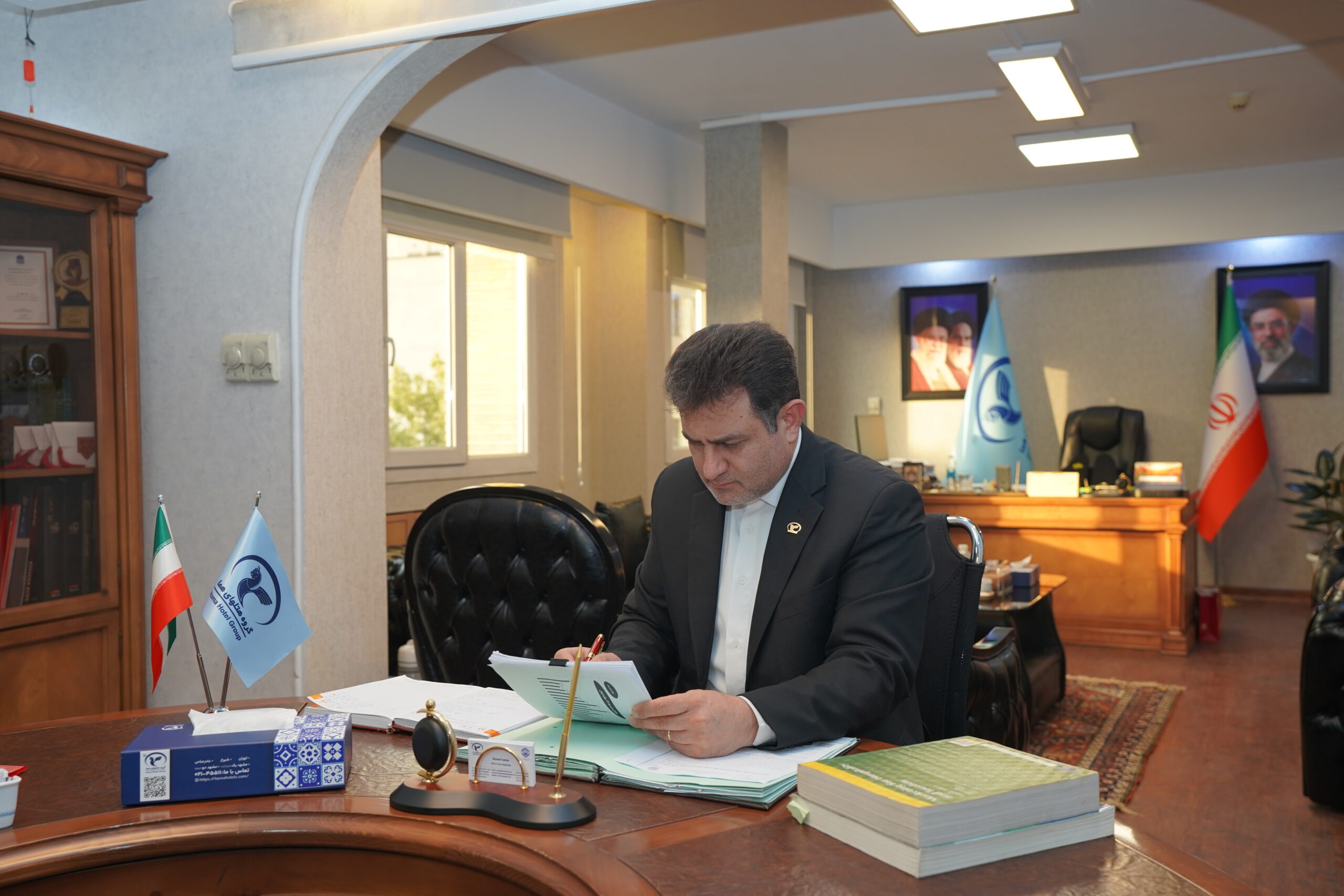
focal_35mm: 35
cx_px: 672
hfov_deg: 54.4
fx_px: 1307
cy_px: 448
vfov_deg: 37.9
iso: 800
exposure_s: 1/160
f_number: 4
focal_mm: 35
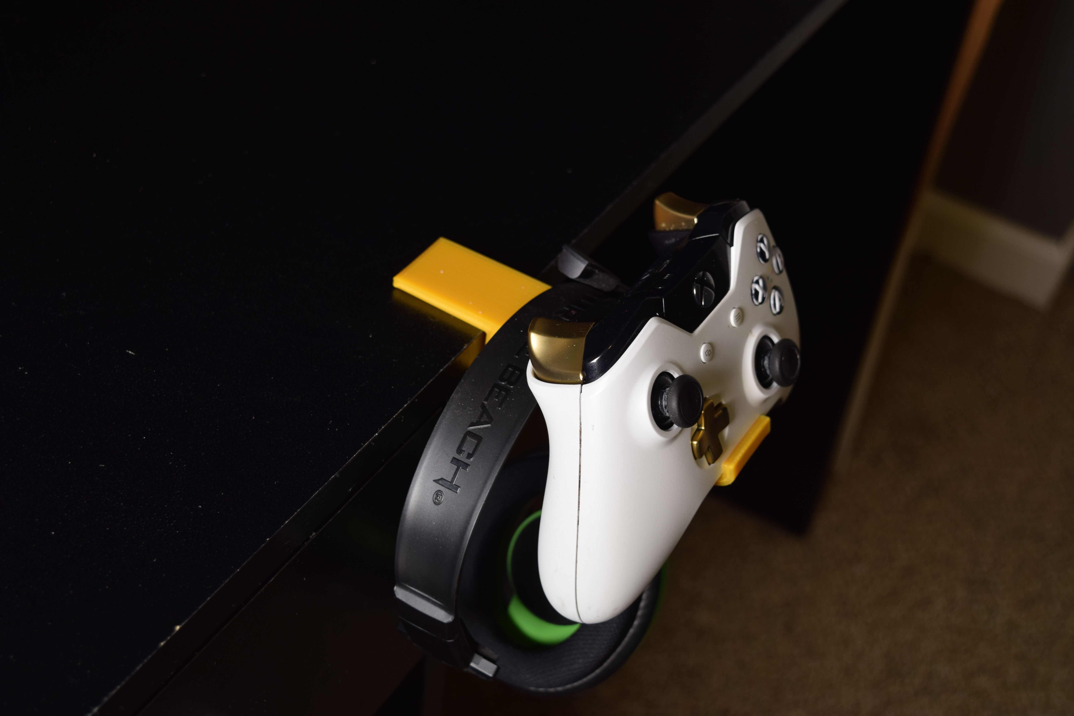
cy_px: 358
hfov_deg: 37.9
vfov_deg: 25.8
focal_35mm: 52
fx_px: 1566
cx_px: 537
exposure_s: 1/50
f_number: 4.5
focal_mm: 35
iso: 250
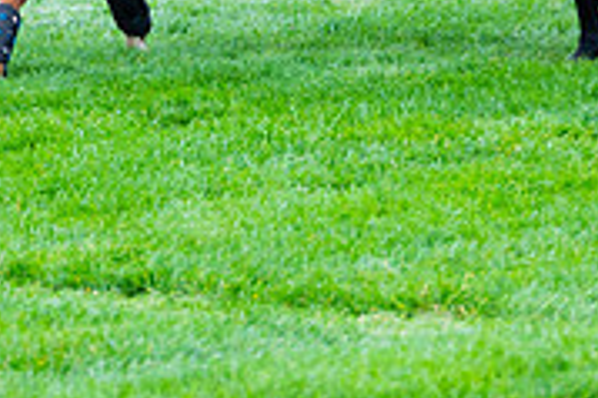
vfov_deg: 3.4
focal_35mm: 399
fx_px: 6622
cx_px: 369
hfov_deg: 5.2
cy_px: -188
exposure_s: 1/1000
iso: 800
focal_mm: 115
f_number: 4
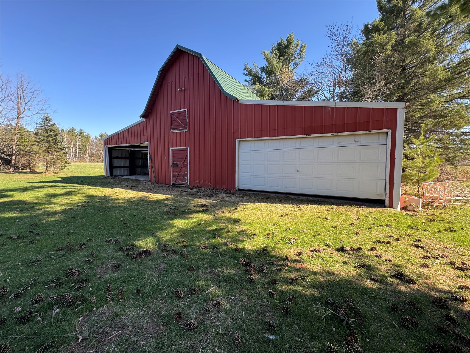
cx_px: 235
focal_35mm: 14
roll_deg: -0.2
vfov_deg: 85.7
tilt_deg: -5.3
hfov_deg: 102.1
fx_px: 190
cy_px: 176
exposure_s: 1/288
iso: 40
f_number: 2.2
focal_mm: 2.22
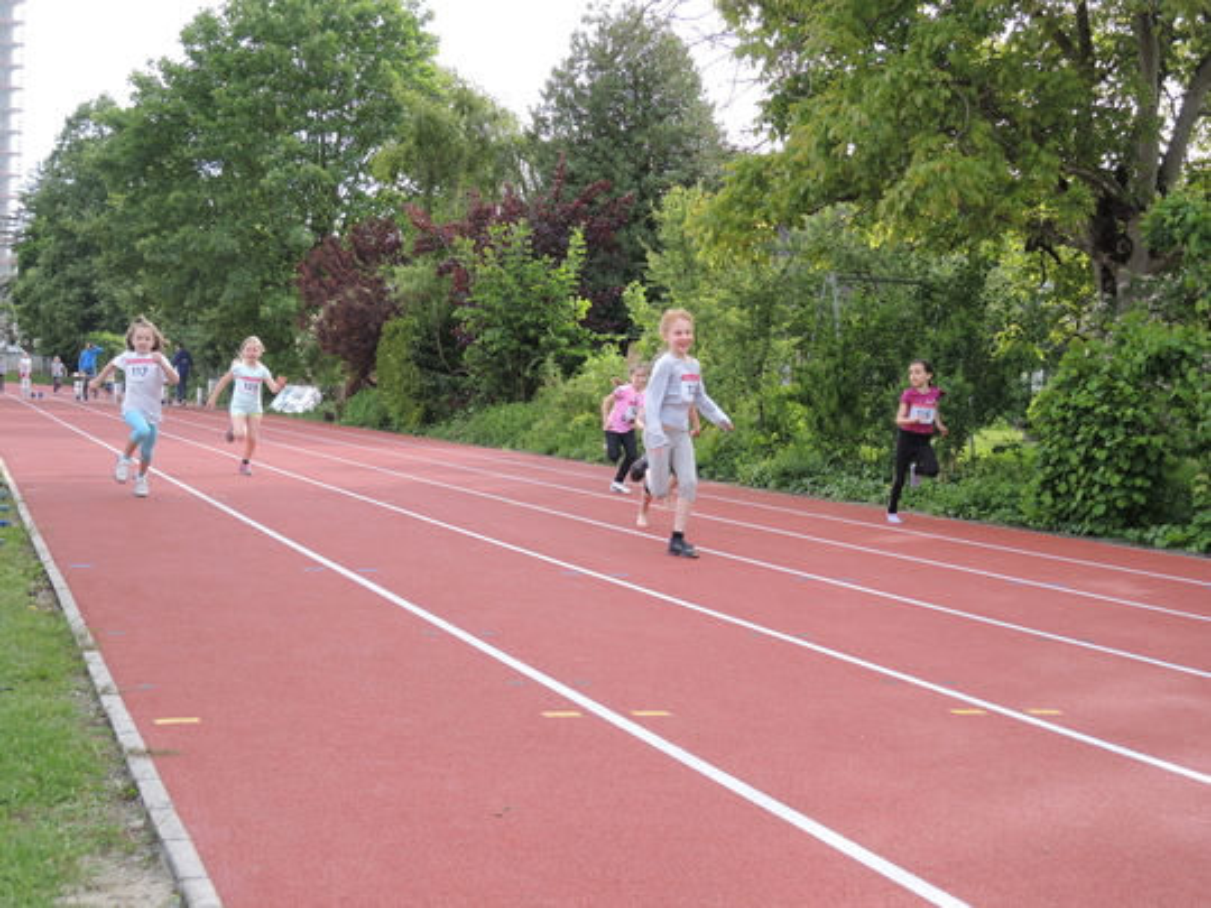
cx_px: 606
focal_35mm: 50
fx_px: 1749
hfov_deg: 38.2
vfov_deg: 29.1
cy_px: 454
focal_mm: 11
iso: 80
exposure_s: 1/250
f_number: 2.8
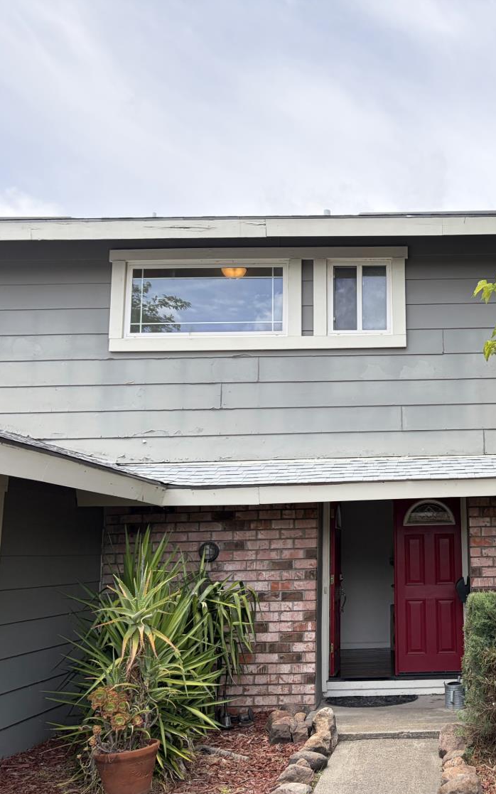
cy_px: 397
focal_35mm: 37
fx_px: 800
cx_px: 441
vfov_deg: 52.8
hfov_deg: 32.8
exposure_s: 1/2208
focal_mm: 5.96
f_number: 1.6
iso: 64
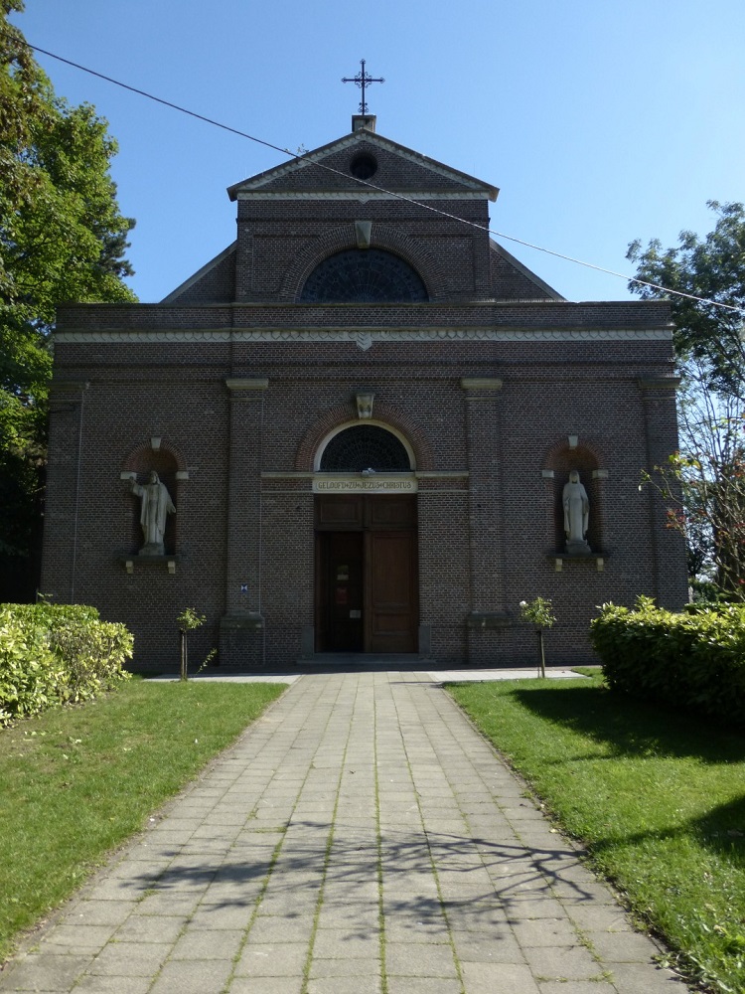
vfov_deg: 69.4
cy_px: 497
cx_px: 372
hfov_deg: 54.9
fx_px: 717
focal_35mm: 25
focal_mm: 4.3
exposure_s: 1/800
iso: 100
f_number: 3.3
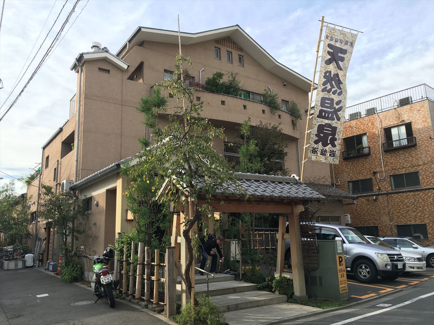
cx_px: 217
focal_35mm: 29
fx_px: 364
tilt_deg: +12.6
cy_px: 162
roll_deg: +2.5
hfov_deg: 61.7
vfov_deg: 48.2
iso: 25
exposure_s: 1/503
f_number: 2.2
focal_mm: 4.15
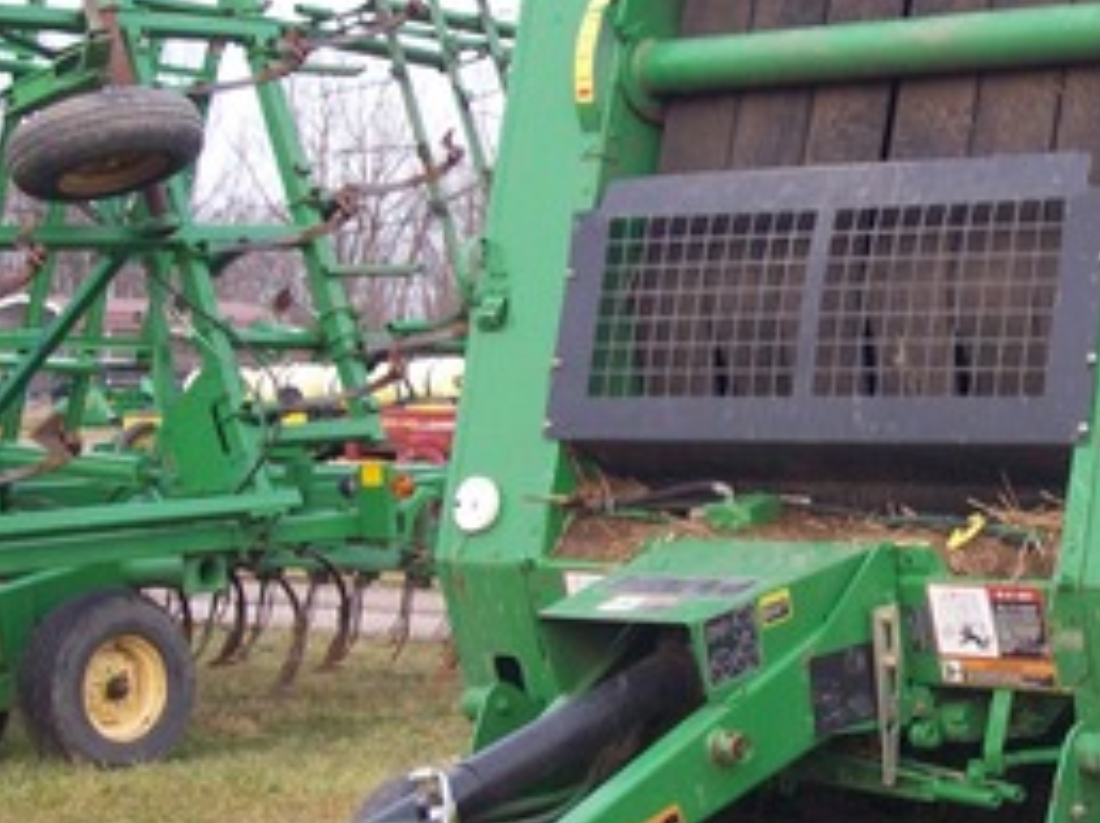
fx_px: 3016
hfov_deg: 20.3
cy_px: 422
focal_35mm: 95
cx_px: 951
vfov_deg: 15.5
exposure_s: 1/219
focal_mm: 7.6
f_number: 3
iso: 80
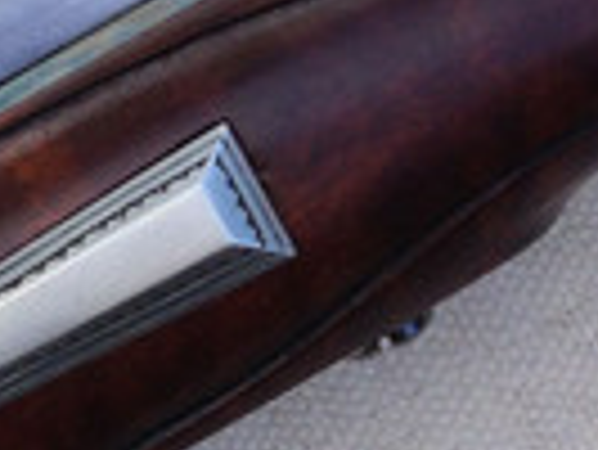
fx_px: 2749
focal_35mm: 159
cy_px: 742
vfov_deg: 9.0
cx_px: -733
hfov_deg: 10.9
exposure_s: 1/242
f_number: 2.4
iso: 50
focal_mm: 4.12
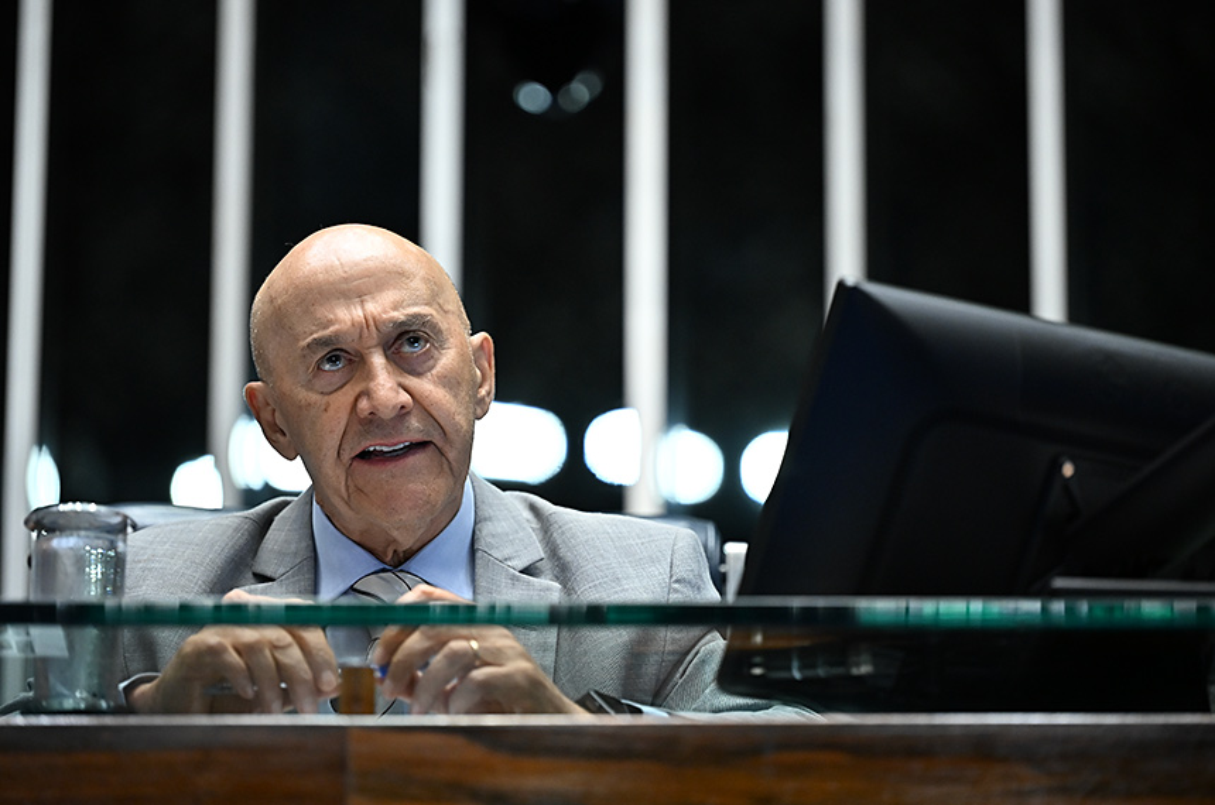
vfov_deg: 8.5
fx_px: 5390
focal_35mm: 160
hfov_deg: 12.9
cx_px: 608
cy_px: 402
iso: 2000
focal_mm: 160
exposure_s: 1/250
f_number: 2.8
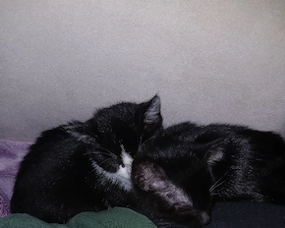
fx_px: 295
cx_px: 143
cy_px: 176
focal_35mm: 35
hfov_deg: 51.5
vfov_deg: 40.8
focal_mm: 3.98
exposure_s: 1/50.3
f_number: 1.8
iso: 50
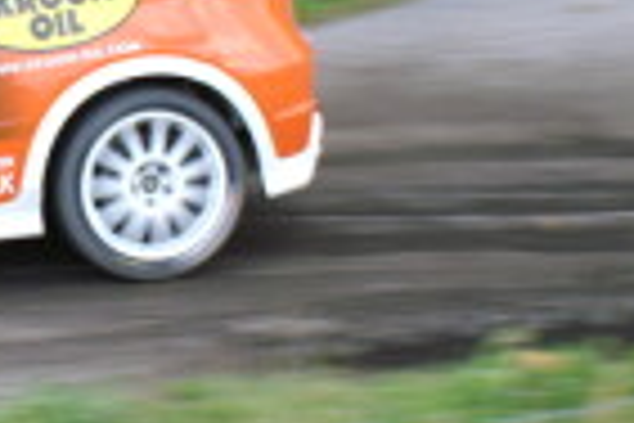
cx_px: -193
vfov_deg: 10.7
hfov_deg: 15.3
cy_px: 83
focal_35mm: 128
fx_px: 2254
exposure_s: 1/80
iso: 400
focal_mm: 20
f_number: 8
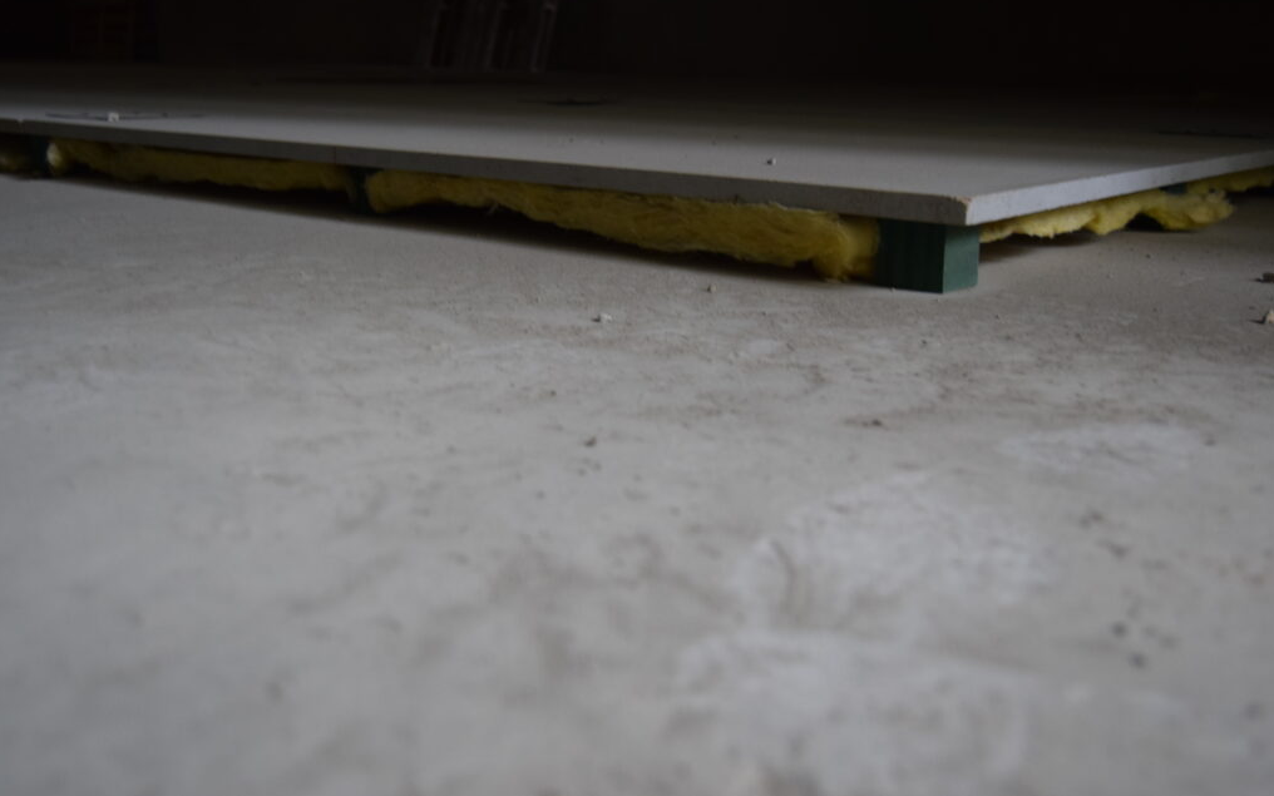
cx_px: 637
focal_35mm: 37
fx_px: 1285
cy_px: 370
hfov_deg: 52.7
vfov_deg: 34.4
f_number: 4
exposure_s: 1/60
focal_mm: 24
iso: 800
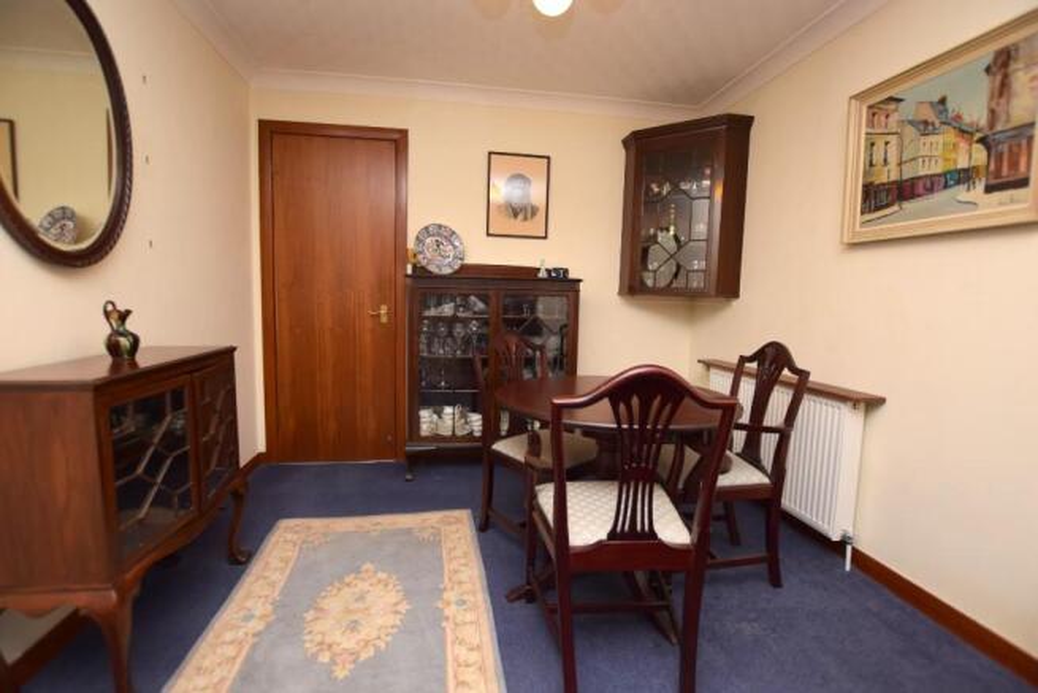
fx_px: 433
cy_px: 346
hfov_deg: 100.4
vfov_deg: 77.4
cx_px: 519
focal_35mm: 15
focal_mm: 10
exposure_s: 1/60
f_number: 4
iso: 100
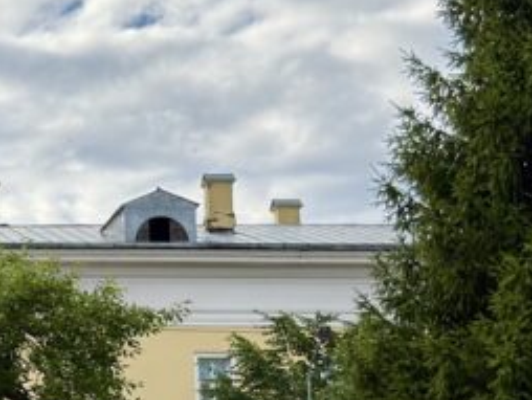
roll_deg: +0.6
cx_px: -172
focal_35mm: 133
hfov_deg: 14.2
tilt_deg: +11.3
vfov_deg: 11.1
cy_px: 293
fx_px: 2046
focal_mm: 6.76
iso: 80
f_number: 1.78
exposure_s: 1/4386
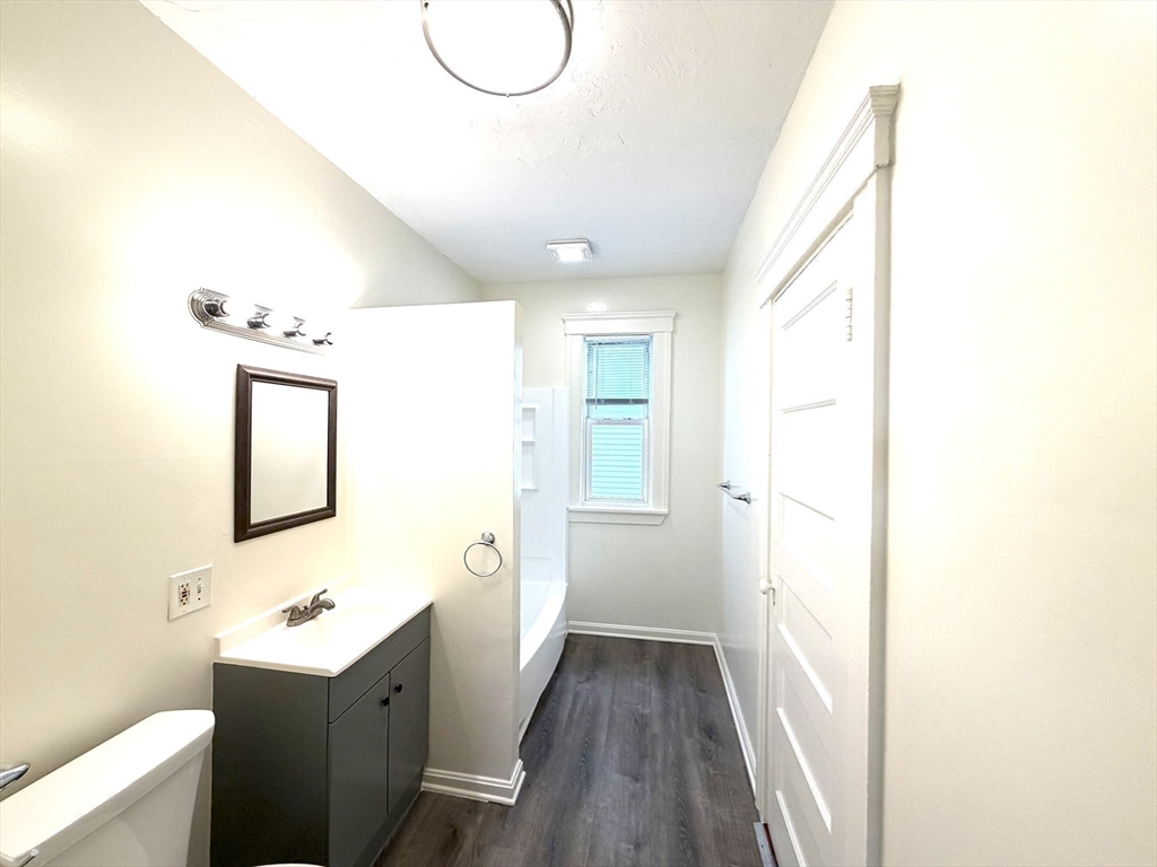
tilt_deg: +0.1
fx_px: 468
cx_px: 578
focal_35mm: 14
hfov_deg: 102.1
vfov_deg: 85.7
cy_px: 434
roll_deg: -0.8
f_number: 2.2
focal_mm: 2.22
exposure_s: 1/128
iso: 64
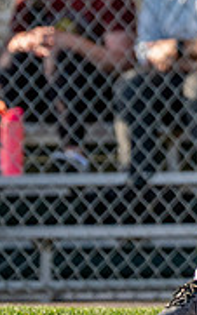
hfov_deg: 1.0
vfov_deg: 1.6
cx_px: 350
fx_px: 11013
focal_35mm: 1281
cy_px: -88
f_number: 2.8
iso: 400
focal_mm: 200
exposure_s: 1/2500
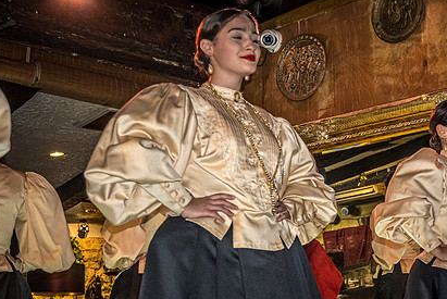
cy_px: 206
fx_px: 920
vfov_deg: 18.4
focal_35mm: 74
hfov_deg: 27.1
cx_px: 301
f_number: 5.6
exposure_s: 1/60
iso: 3200
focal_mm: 35
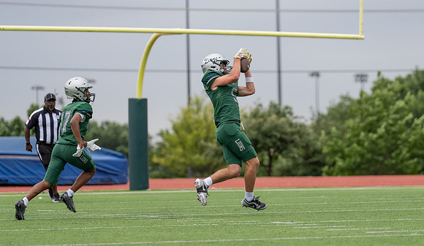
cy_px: 101
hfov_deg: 9.1
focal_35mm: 236
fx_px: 2676
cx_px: 257
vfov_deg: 5.3
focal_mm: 163
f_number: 2.8
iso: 250
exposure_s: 1/1250
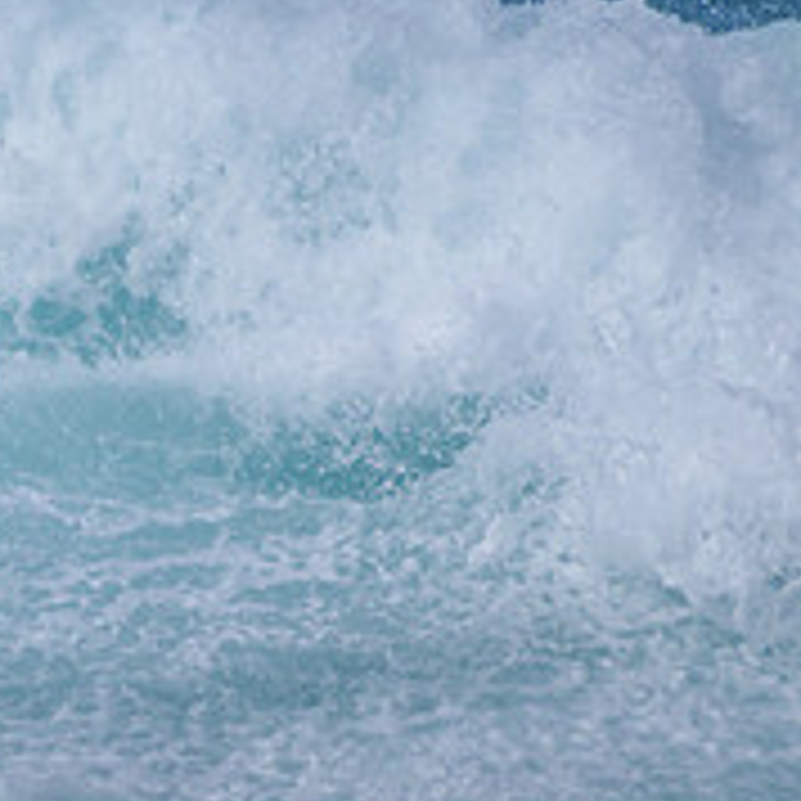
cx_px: -482
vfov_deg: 0.6
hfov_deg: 0.6
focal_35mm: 2775
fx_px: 72648
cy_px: 290
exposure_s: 1/2000
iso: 560
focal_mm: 1000
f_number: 11
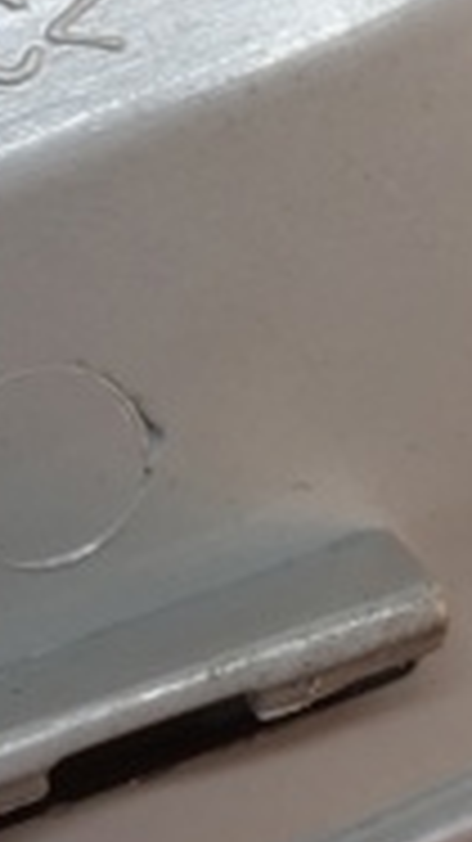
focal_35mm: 108
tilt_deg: -50.8
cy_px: -72
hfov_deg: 11.0
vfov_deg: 19.1
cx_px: -67
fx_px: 2406
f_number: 2.2
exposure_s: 1/50
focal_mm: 4.15
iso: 32
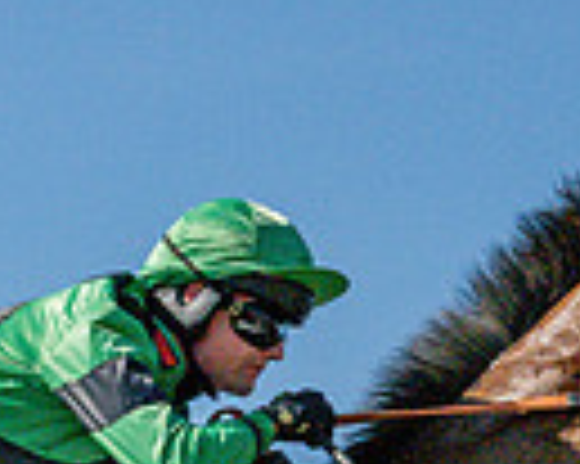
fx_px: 2933
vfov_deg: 8.6
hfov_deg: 10.3
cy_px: 928
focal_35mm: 171
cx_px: -613
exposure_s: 1/2000
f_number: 9
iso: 400
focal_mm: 24
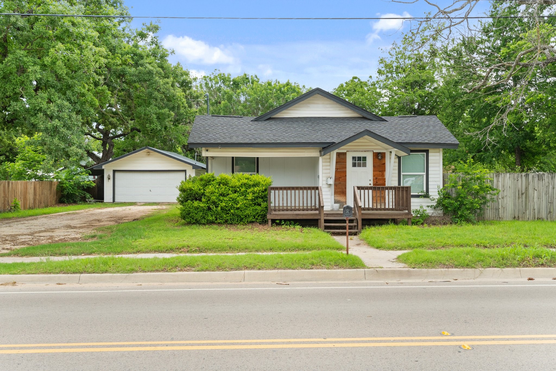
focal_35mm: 33
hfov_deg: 57.2
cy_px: 186
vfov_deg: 40.0
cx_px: 278
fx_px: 510
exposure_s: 1/100
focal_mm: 22
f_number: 9
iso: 400
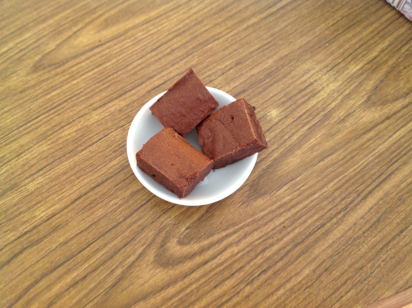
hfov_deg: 52.7
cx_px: 206
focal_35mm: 35
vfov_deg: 40.6
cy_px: 154
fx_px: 416
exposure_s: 1/15
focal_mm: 4.28
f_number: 2.4
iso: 100
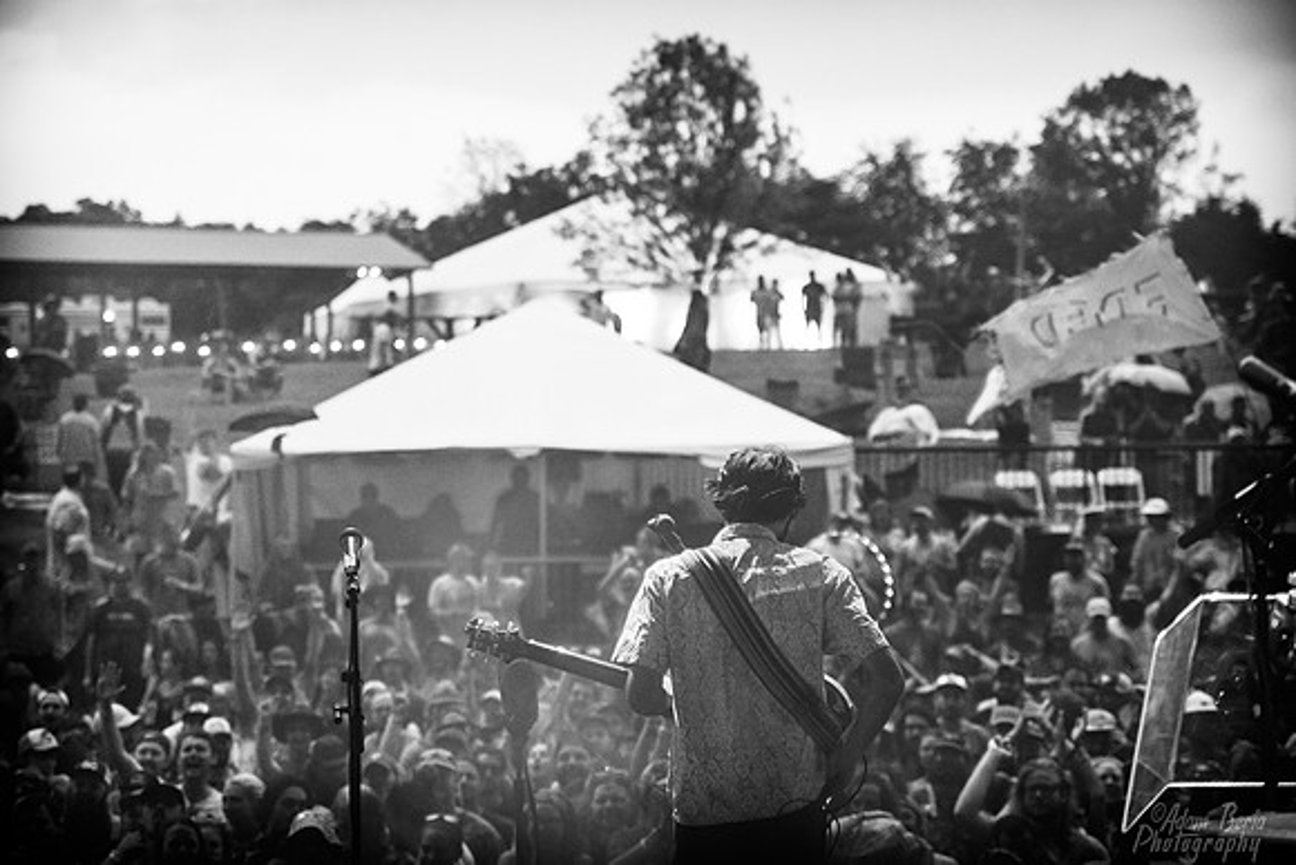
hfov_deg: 19.4
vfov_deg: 13.0
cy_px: 257
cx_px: 648
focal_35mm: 105
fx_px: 3794
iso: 3200
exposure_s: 1/400
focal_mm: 75
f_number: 3.2
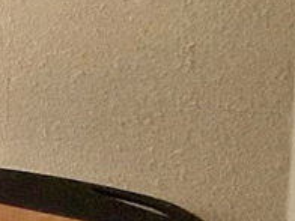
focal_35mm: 95
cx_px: -610
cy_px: -38
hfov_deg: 11.2
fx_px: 810
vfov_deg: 15.1
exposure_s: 1/158
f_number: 2.2
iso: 64
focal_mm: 2.22
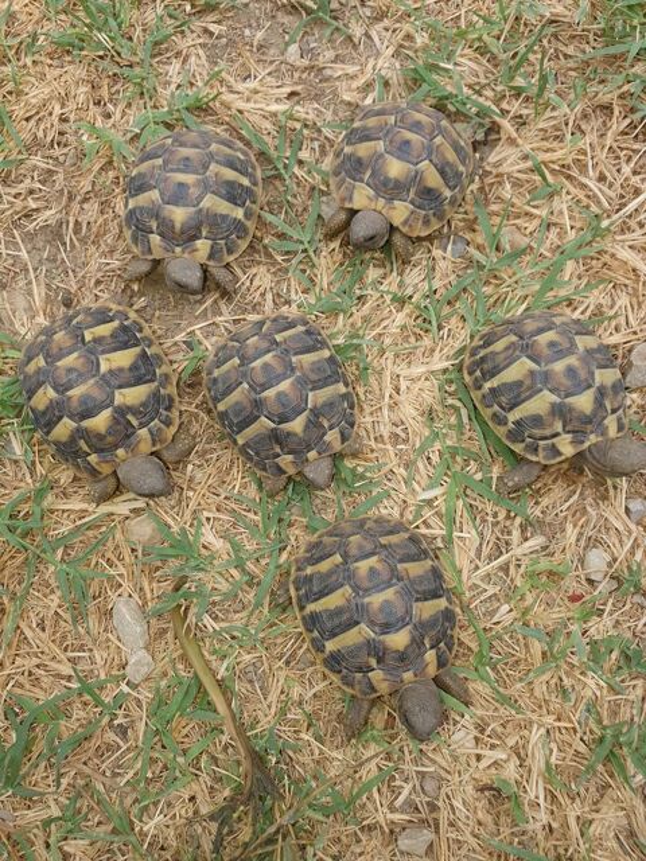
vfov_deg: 67.3
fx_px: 647
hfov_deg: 53.1
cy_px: 430
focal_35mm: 26
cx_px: 323
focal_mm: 4.32
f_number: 2.4
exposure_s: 1/368
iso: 50
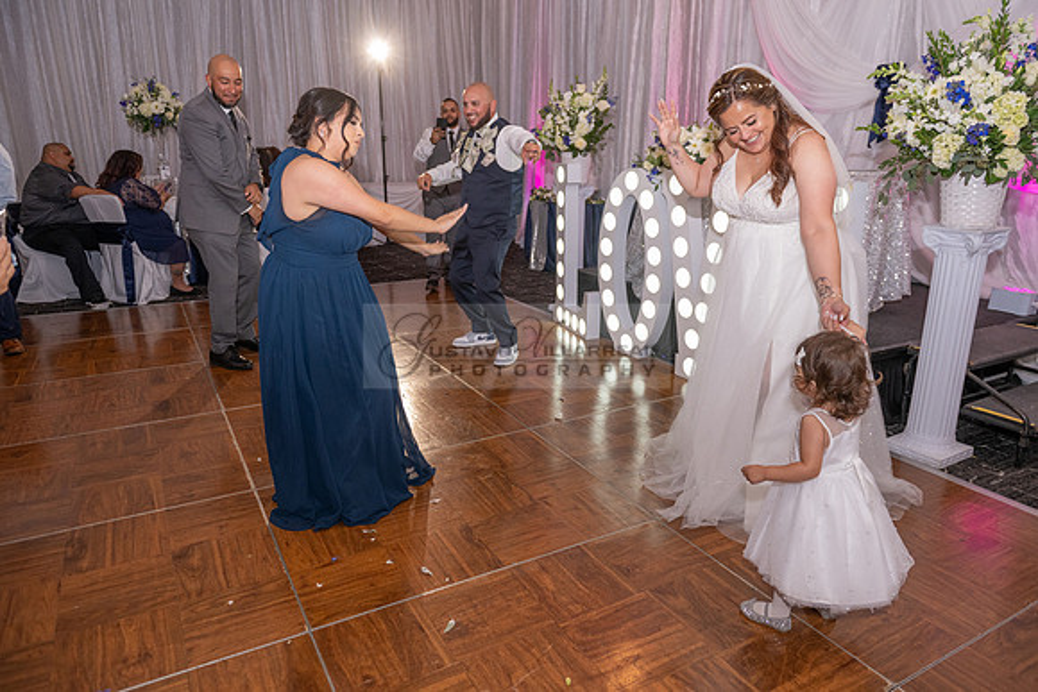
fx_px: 692
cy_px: 346
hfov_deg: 73.7
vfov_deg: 53.2
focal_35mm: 24
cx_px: 519
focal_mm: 24
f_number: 3.5
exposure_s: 1/160
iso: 1600
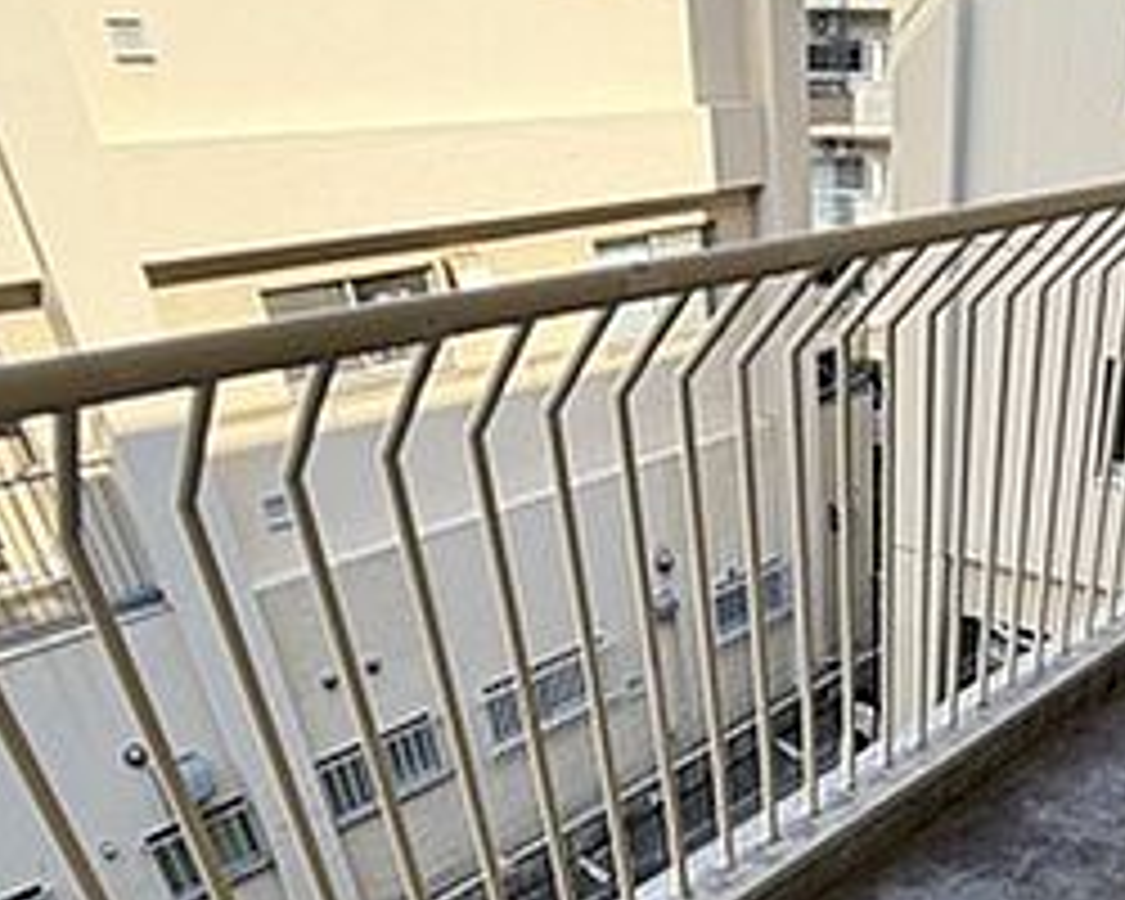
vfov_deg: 38.2
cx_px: 896
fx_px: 1165
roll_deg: +1.0
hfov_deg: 48.7
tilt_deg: -36.0
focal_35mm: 35
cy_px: 873
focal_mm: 2.22
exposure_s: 1/217
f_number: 2.2
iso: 50
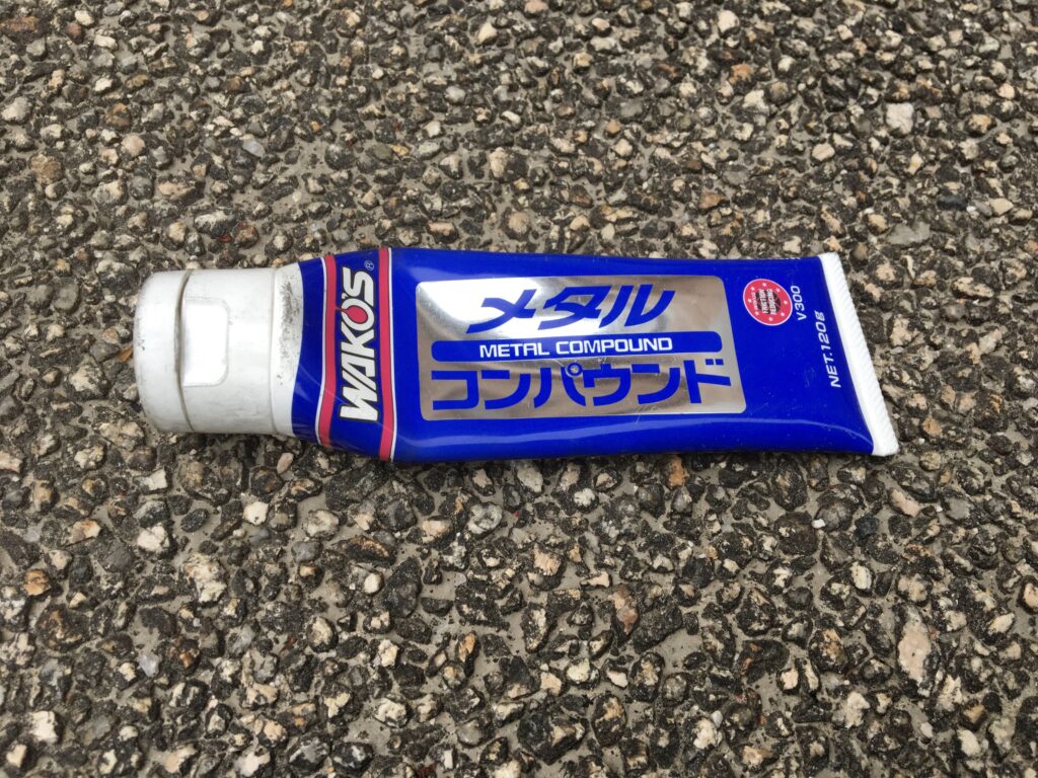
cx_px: 519
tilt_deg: -57.4
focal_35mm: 29
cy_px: 389
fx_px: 870
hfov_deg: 61.7
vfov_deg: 48.2
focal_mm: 4.15
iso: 40
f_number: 2.2
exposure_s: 1/120
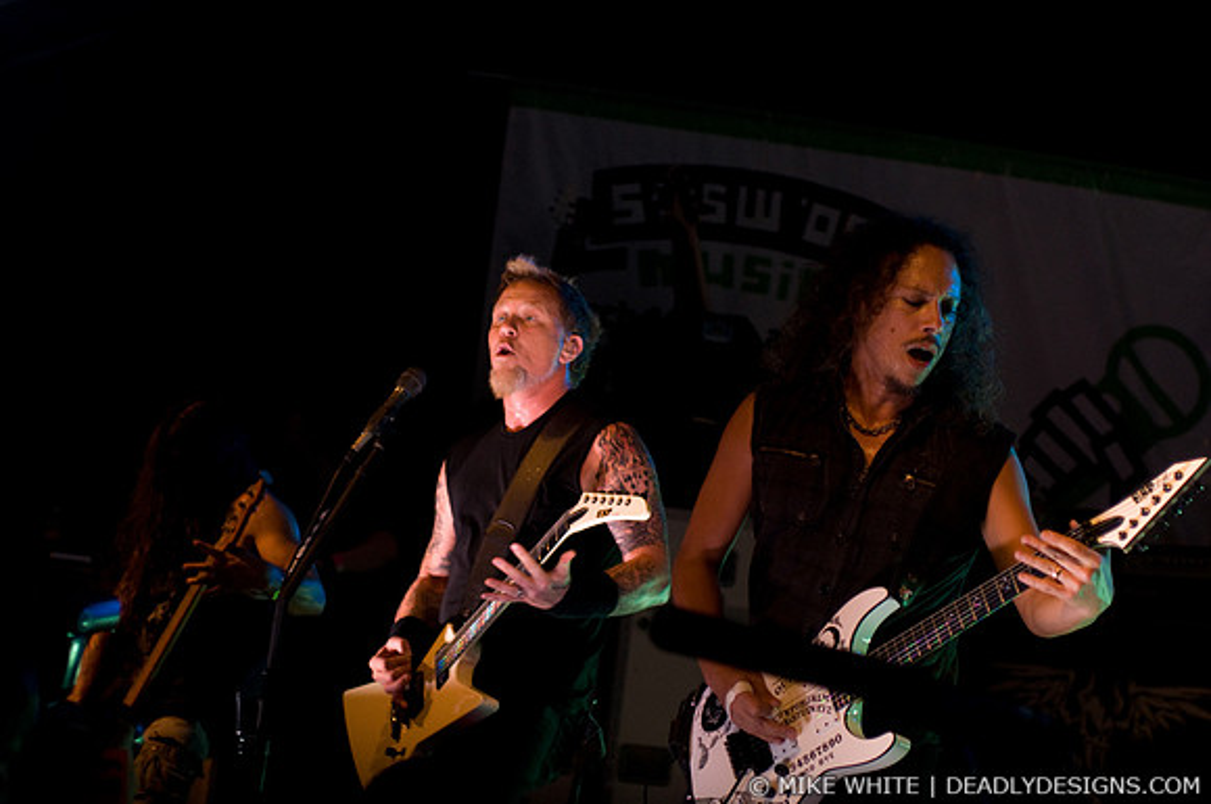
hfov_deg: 19.5
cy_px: 402
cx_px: 606
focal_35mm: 105
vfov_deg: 13.0
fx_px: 3527
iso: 640
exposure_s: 1/250
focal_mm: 70
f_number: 2.8
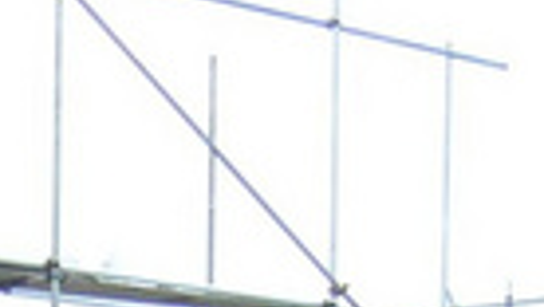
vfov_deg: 5.3
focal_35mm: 221
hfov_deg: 9.4
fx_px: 3192
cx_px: -296
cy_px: 791
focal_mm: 5.8
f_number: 8
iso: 50
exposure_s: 1/30
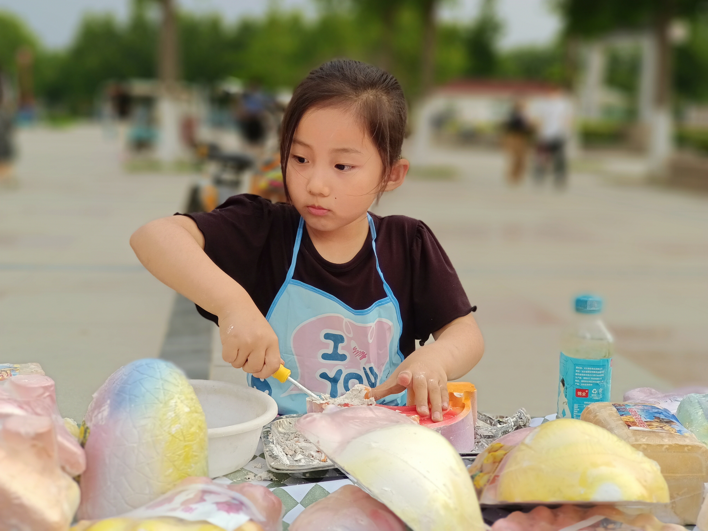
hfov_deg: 38.2
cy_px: 266
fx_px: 1023
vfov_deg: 29.1
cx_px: 354
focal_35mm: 50
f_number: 2
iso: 100
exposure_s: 1/807
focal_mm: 6.7
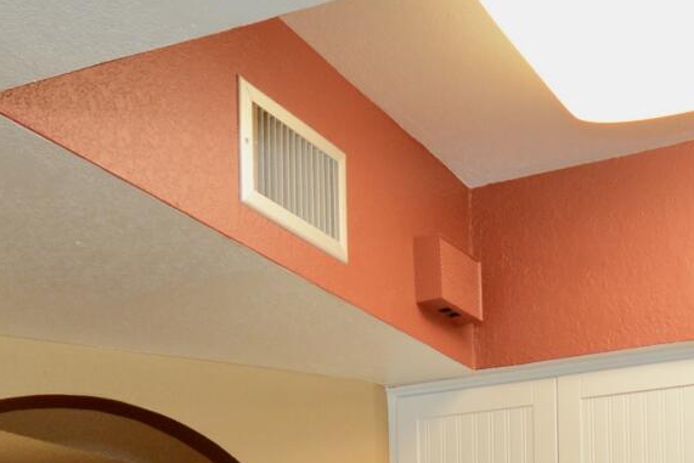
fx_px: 1215
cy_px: 743
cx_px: 593
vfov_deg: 18.5
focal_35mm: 63
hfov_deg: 30.8
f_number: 7.1
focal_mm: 12
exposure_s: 1/60
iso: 800
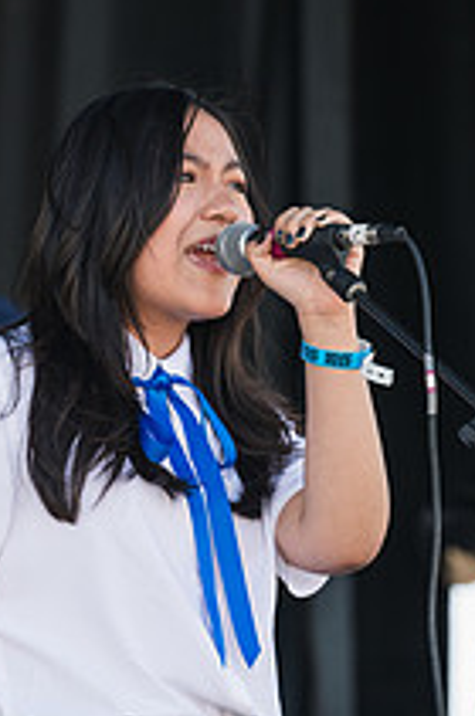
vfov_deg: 6.7
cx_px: 134
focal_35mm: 309
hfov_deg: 4.4
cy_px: 506
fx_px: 6135
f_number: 5
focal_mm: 145
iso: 320
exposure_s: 1/320
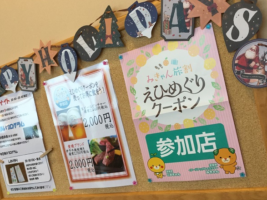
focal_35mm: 38
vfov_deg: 37.7
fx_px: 293
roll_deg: +12.0
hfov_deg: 48.9
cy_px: 109
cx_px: 125
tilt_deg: -1.5
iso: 64
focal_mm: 3.3
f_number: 2.4
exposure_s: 1/30
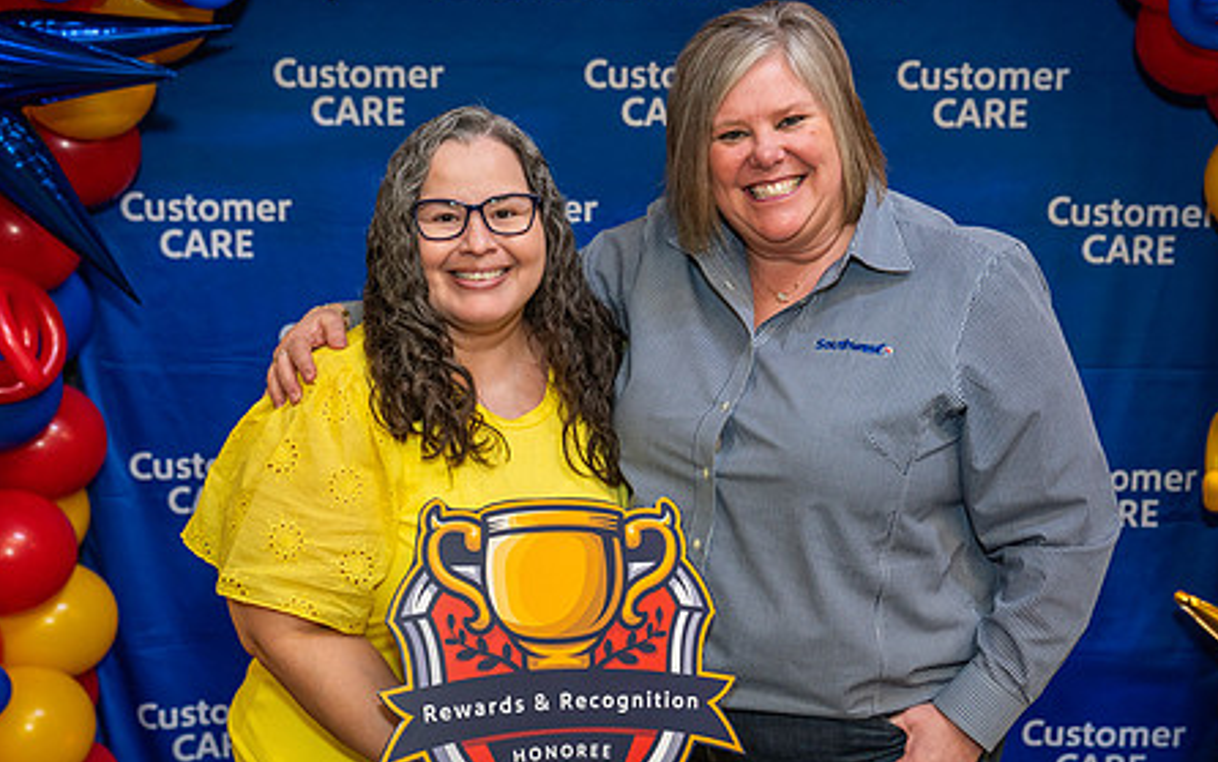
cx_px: 631
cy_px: 403
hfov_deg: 41.0
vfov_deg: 26.4
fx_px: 1627
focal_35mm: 49
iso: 1250
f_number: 4
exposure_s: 1/160
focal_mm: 37
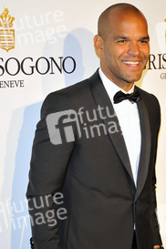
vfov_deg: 17.0
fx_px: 830
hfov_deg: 11.4
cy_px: 169
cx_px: 120
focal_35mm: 120
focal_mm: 82
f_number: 5.6
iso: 500
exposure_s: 1/160
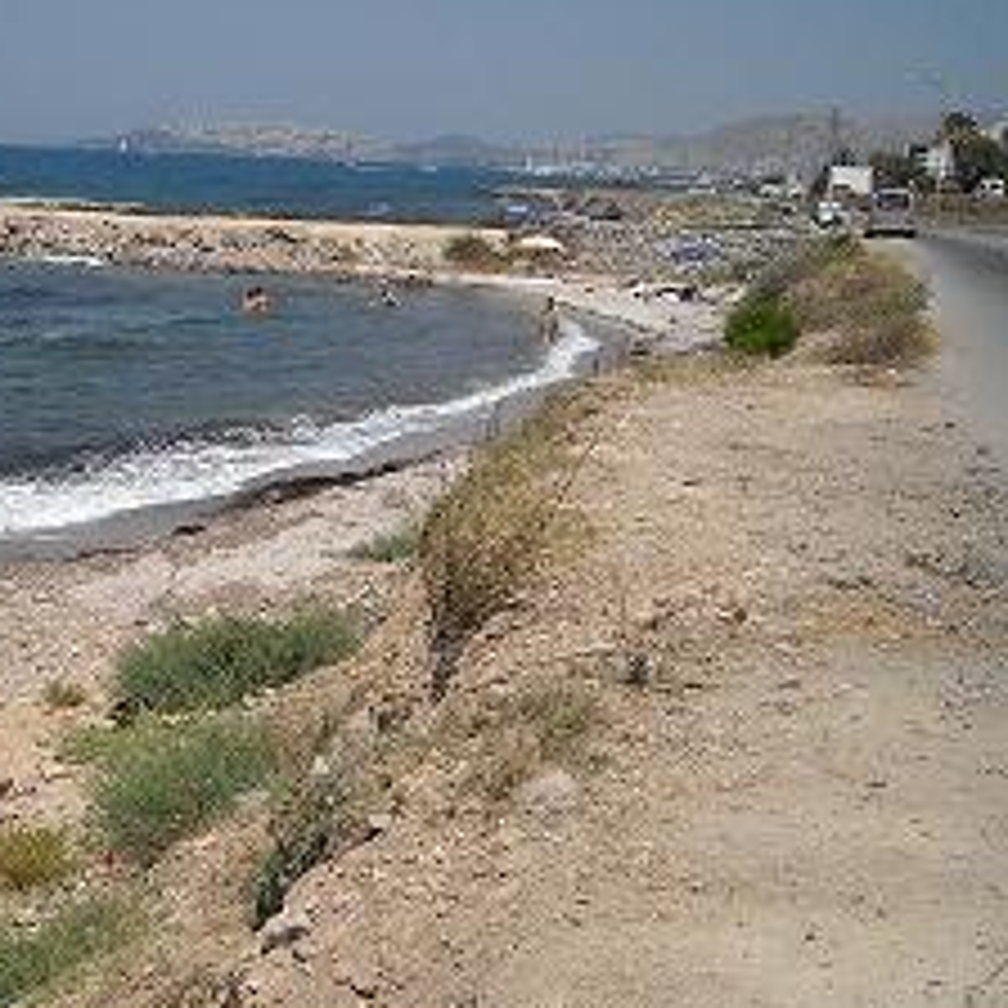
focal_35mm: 53
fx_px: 1746
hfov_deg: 31.5
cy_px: 490
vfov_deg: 32.2
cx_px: 220
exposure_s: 1/521
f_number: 5.6
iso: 64
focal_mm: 5.7
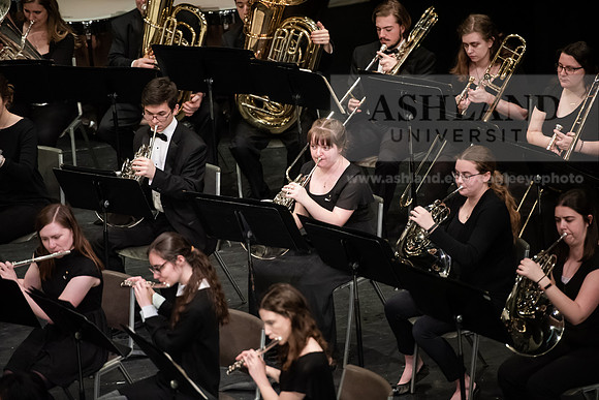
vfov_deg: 6.9
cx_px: 300
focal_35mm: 200
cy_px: 200
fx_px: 3328
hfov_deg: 10.3
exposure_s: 1/250
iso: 3200
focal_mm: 200
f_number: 3.2
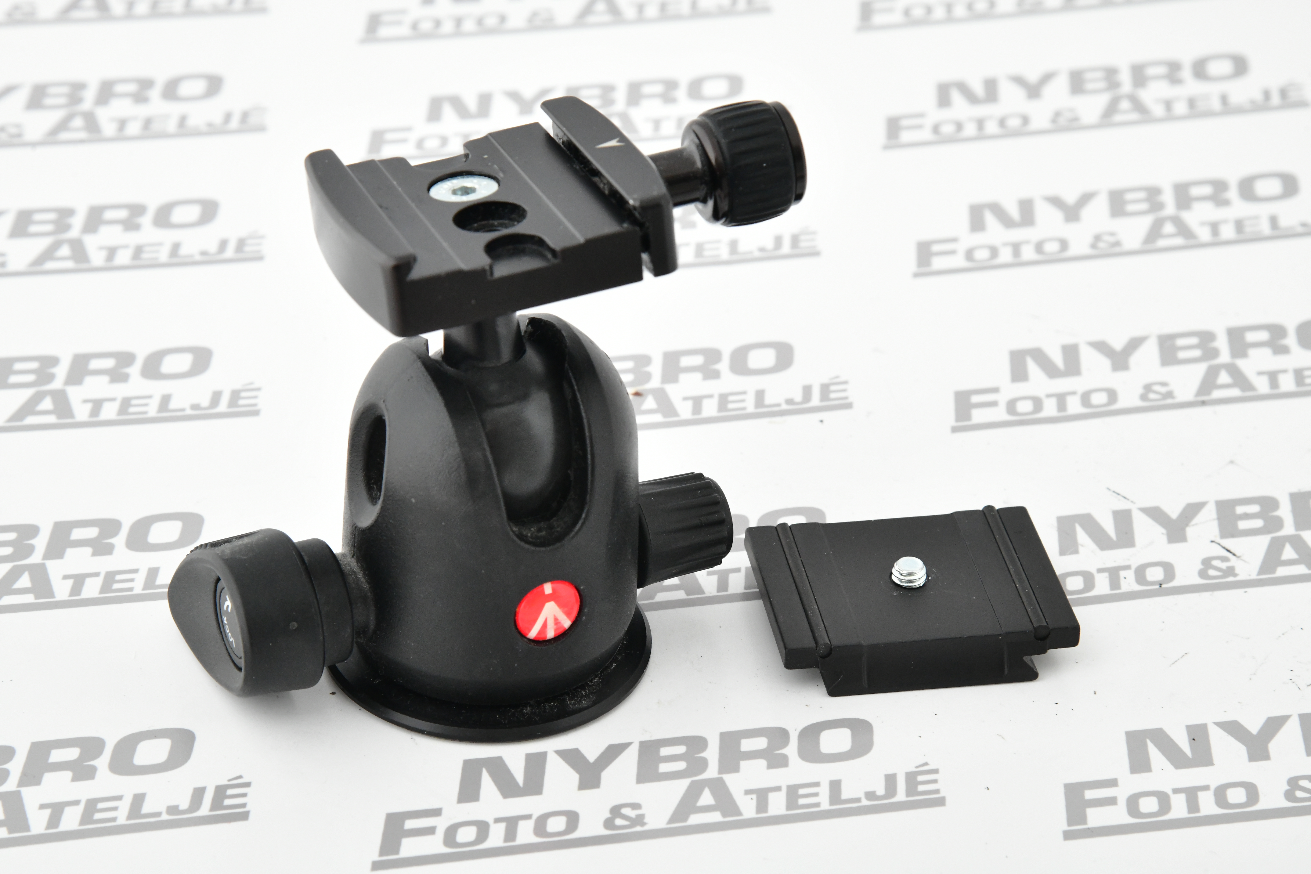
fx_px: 4370
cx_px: 656
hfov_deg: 17.1
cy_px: 437
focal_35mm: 120
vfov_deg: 11.4
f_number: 13
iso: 2500
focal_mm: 120
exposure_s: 1/160
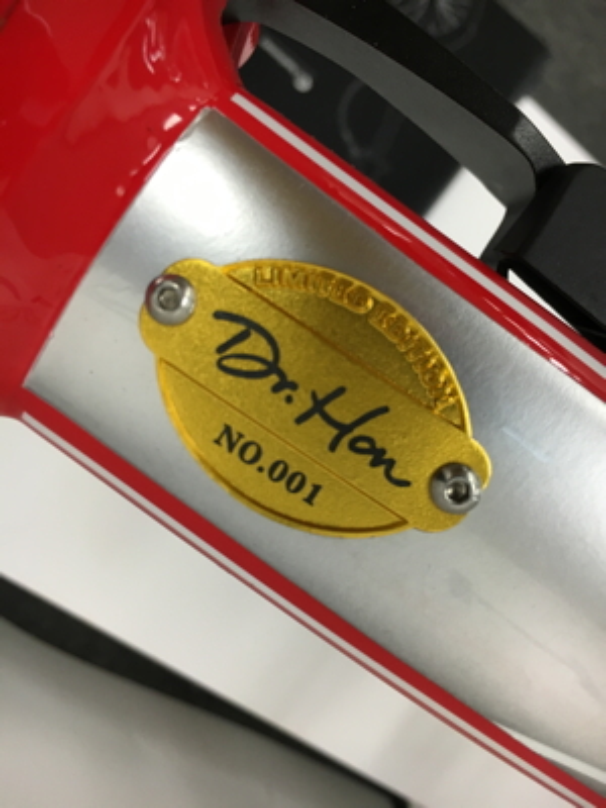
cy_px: 404
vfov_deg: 61.7
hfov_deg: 48.2
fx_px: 677
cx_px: 303
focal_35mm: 29
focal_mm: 4.15
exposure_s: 1/30
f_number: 2.2
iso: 32
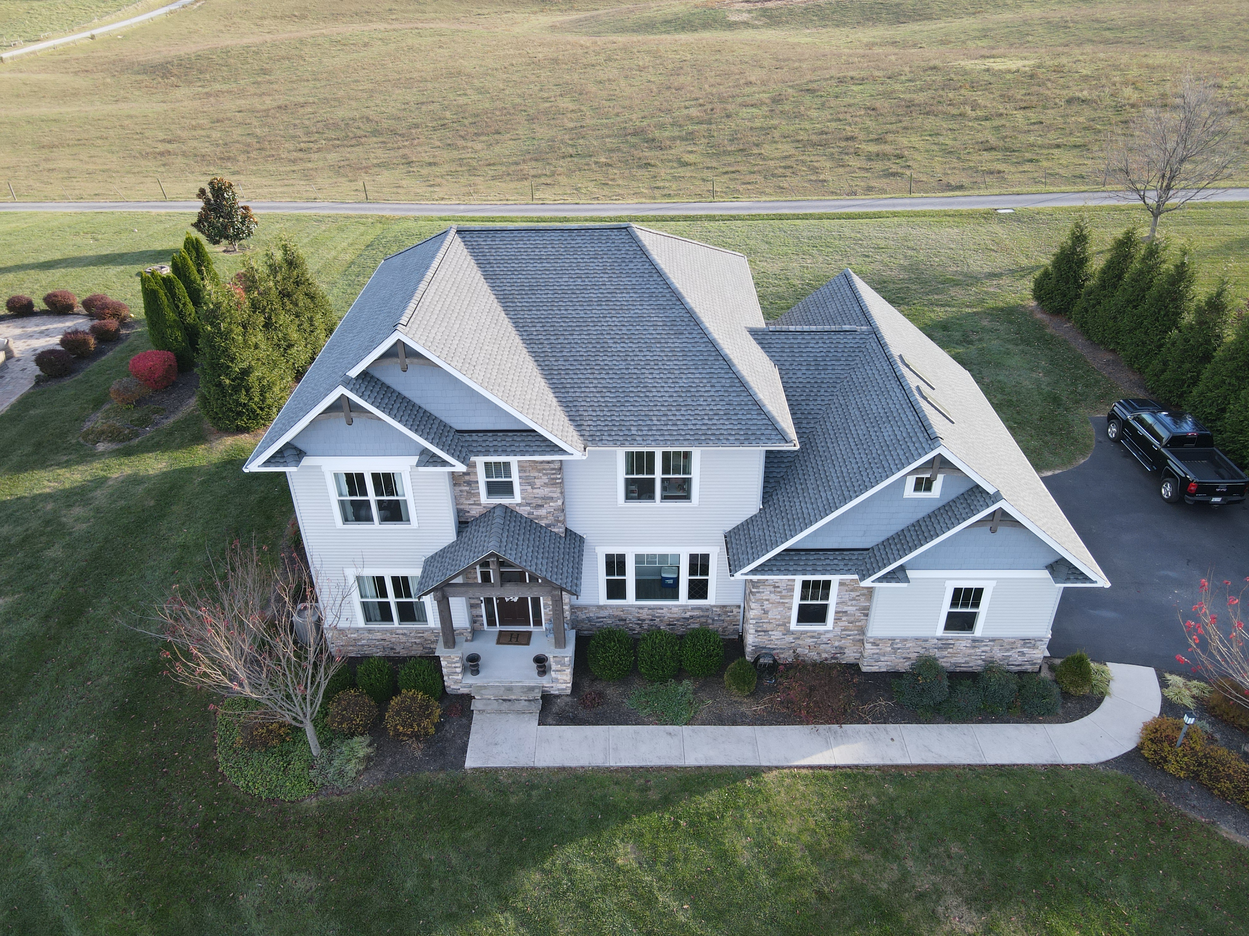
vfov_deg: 56.8
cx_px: 624
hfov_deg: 71.6
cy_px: 468
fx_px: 866
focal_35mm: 24
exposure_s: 1/80
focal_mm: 4.5
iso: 100
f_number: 2.8
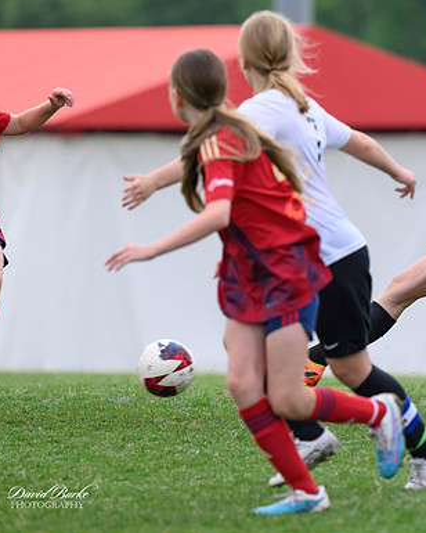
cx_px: 443
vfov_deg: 2.5
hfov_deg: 2.0
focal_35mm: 789
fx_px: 12435
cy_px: 250
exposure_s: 1/1250
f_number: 6
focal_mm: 460
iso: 1400
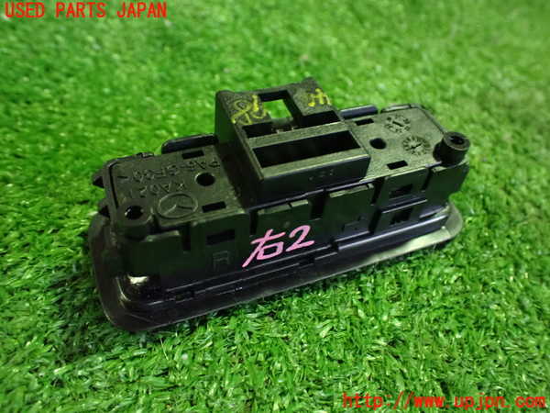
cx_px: 275
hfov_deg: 60.0
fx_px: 477
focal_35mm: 30
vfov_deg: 46.8
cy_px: 206
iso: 1250
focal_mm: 5.4
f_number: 2.3
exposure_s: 1/30
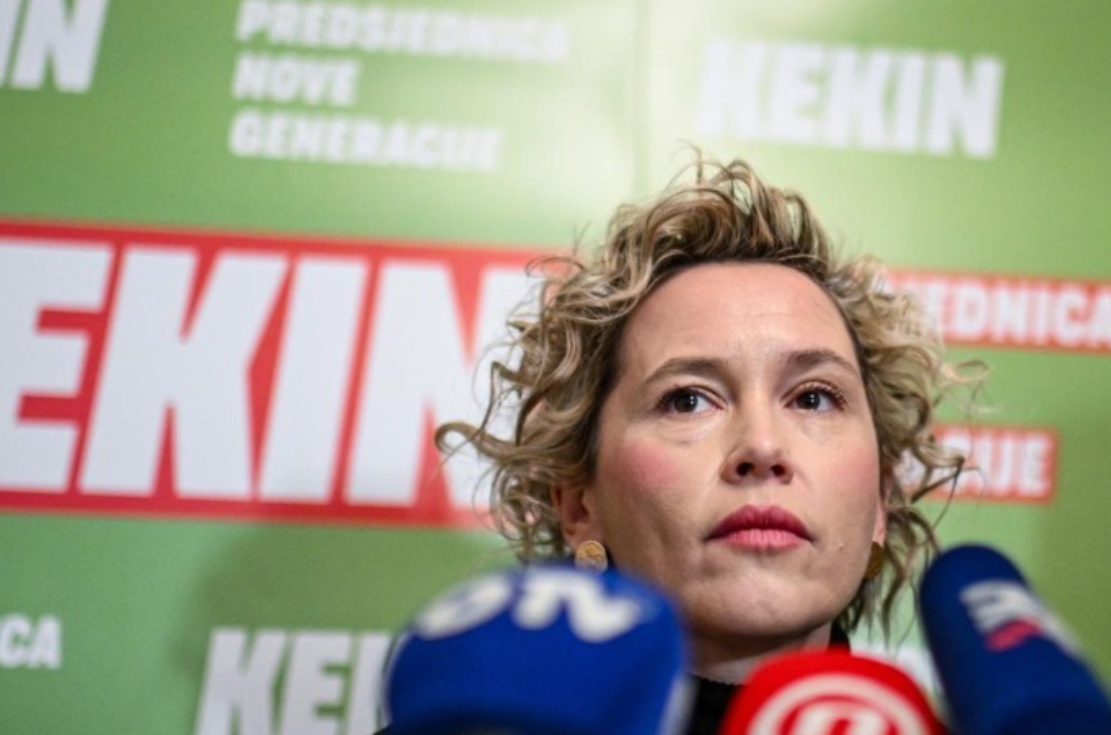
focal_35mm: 54
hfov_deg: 37.0
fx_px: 1662
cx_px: 551
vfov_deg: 24.7
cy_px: 528
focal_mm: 35
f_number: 1.4
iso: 2000
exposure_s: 1/200
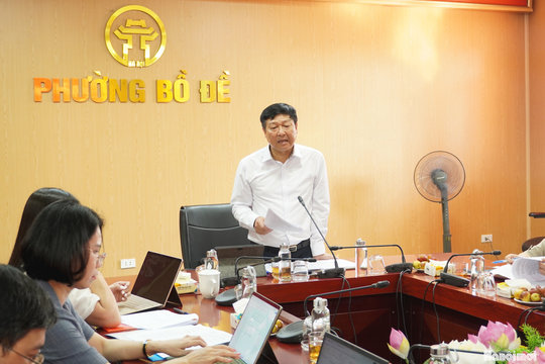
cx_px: 272
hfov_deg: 36.9
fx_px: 817
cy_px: 182
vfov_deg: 25.1
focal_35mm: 54
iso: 800
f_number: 5.6
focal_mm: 36
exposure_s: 1/30
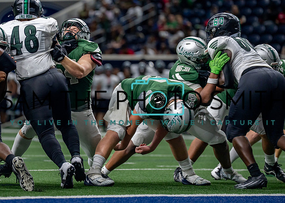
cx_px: 94
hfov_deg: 7.2
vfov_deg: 5.1
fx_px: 2271
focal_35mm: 281
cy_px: 95
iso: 1600
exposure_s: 1/1000
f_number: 2.8
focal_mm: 200
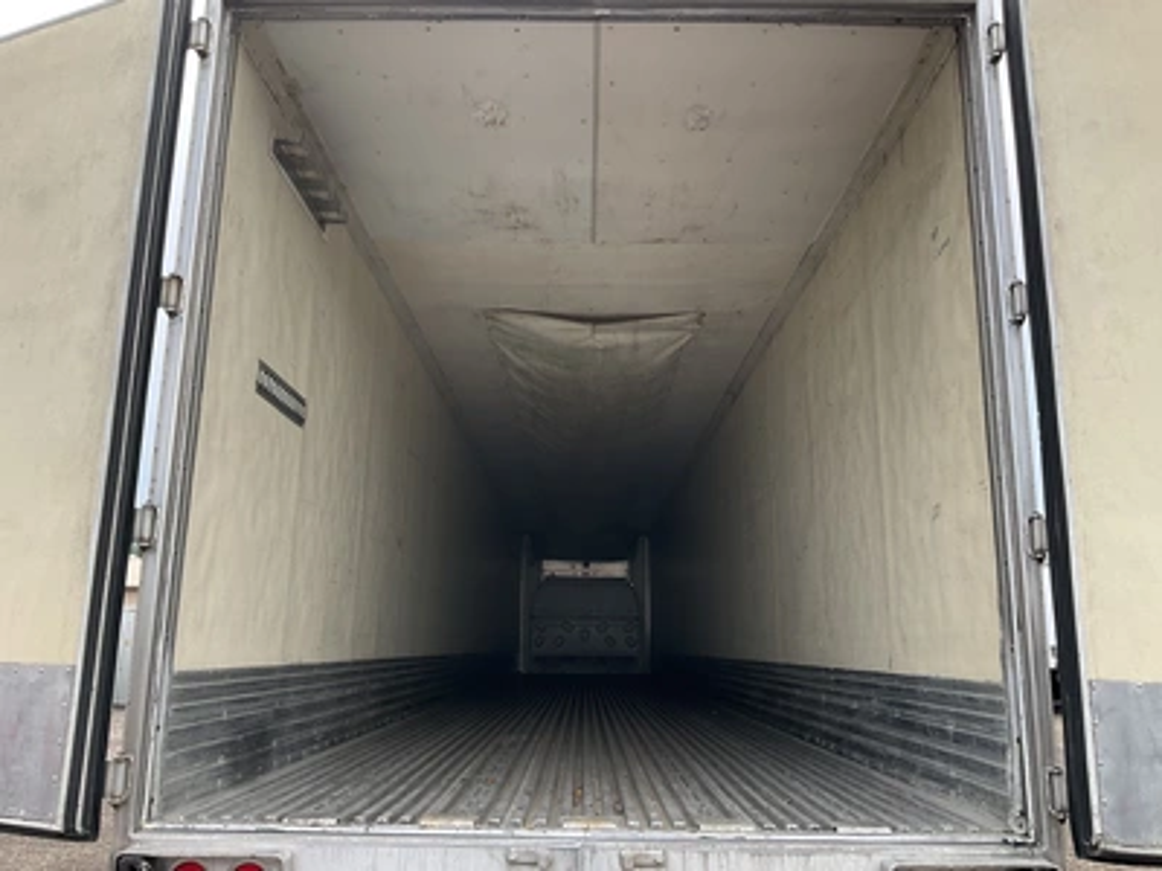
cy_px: 436
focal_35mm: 29
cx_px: 581
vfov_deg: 48.2
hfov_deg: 61.7
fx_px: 973
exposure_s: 1/122
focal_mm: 3
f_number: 1.8
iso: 32
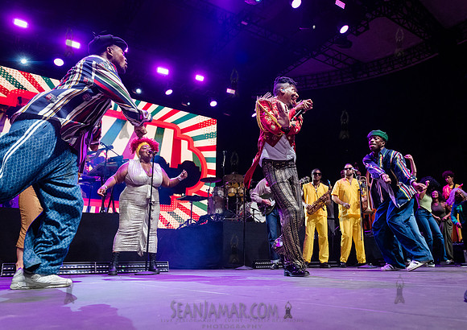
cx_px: 262
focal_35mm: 27
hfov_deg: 65.6
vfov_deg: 49.2
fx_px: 361
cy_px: 164
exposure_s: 1/640
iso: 6400
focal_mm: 24
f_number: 4
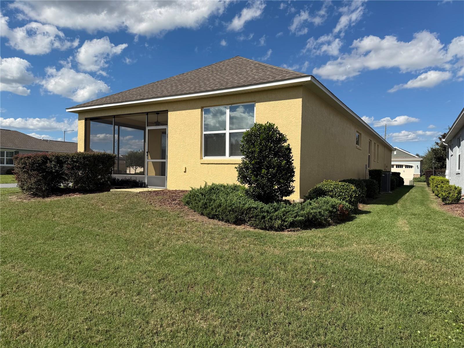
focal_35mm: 24
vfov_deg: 56.8
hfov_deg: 71.6
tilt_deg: -0.3
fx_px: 322
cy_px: 174
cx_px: 232
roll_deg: -0.8
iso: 80
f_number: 1.78
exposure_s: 1/5714
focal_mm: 6.76
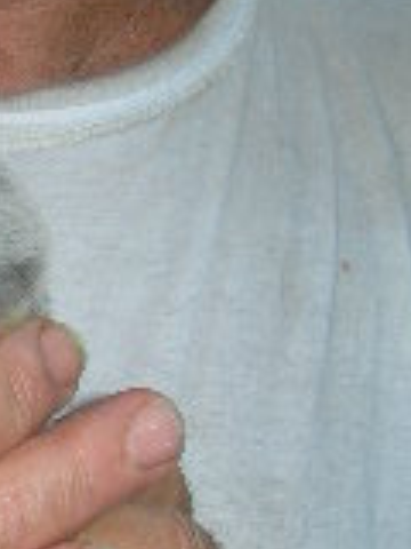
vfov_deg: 13.0
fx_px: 2406
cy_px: 395
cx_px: -319
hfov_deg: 9.3
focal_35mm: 152
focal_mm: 7.8
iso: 50
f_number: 2.8
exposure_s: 1/60.1
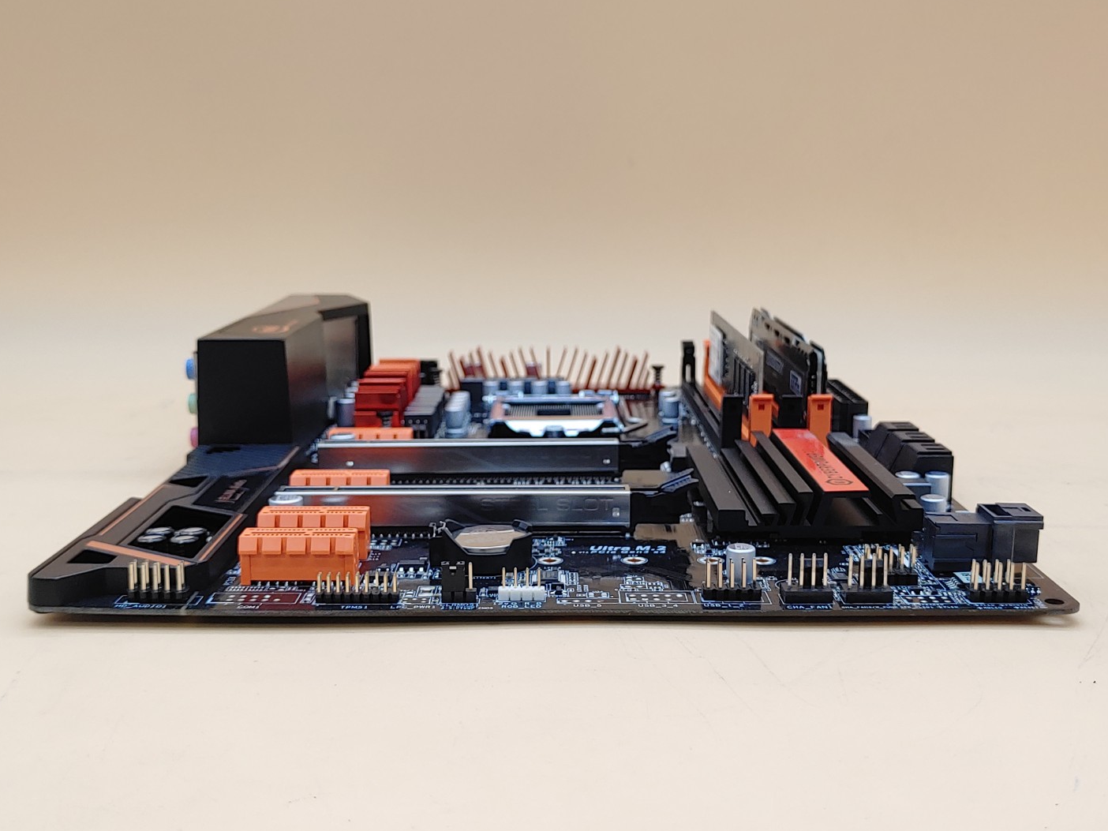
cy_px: 422
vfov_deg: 36.0
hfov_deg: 46.8
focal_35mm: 40
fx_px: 1280
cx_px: 556
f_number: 1.8
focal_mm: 4.36
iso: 50
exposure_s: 1/95
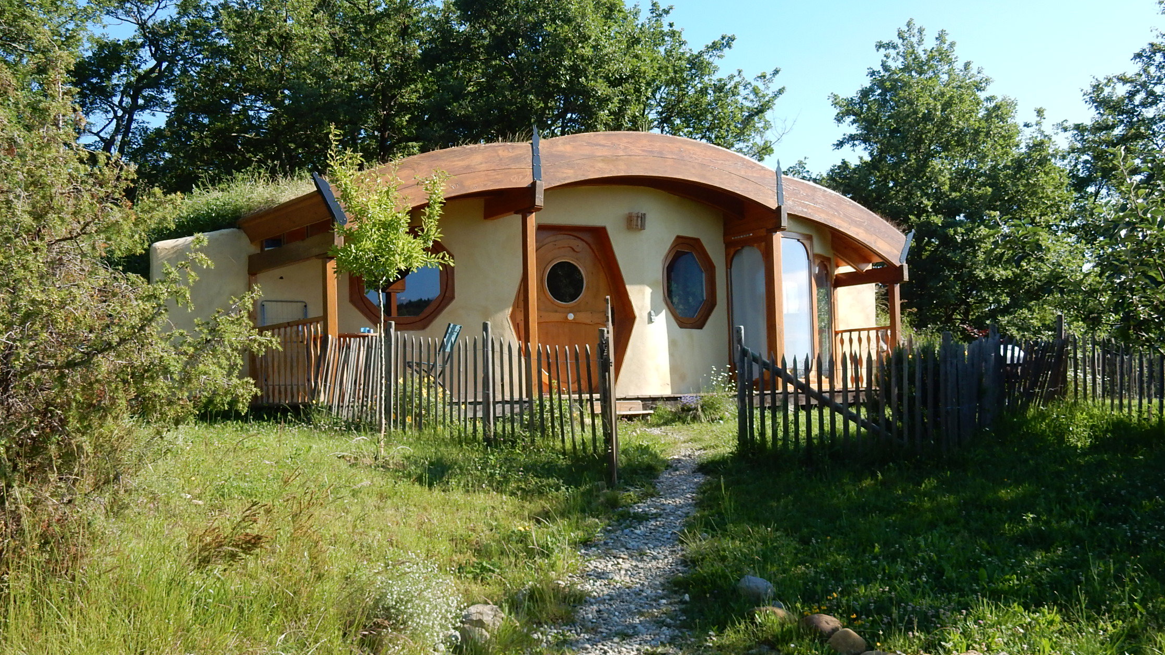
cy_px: 321
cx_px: 593
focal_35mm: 40
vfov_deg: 29.7
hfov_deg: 50.5
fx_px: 1236
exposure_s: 1/400
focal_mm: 6.4
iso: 125
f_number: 4
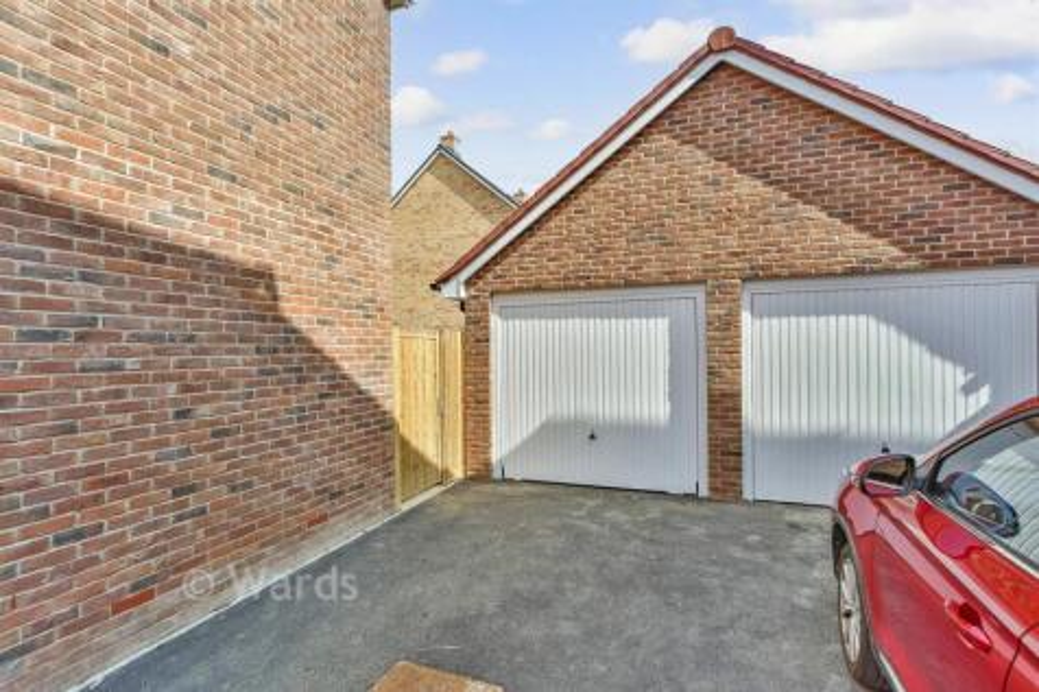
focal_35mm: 15
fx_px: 433
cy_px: 346
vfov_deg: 77.3
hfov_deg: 100.4
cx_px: 520
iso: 500
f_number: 9
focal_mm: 10
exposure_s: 1/320
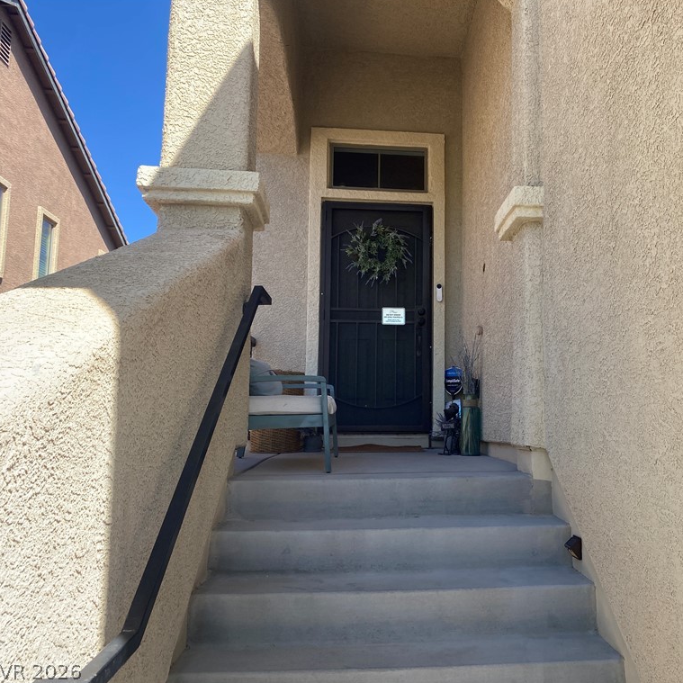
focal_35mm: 31
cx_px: 443
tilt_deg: +4.5
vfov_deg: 52.5
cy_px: 340
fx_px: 692
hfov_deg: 51.8
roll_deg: +1.4
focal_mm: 4.25
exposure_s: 1/1082
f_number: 1.8
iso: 32
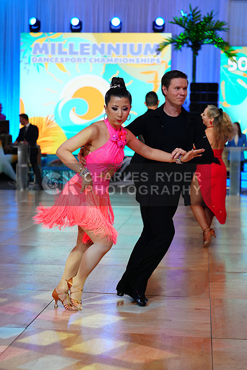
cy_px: 185
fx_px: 720
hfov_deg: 19.5
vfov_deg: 28.8
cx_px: 124
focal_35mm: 70
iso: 800
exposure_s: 1/400
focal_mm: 70
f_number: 2.8
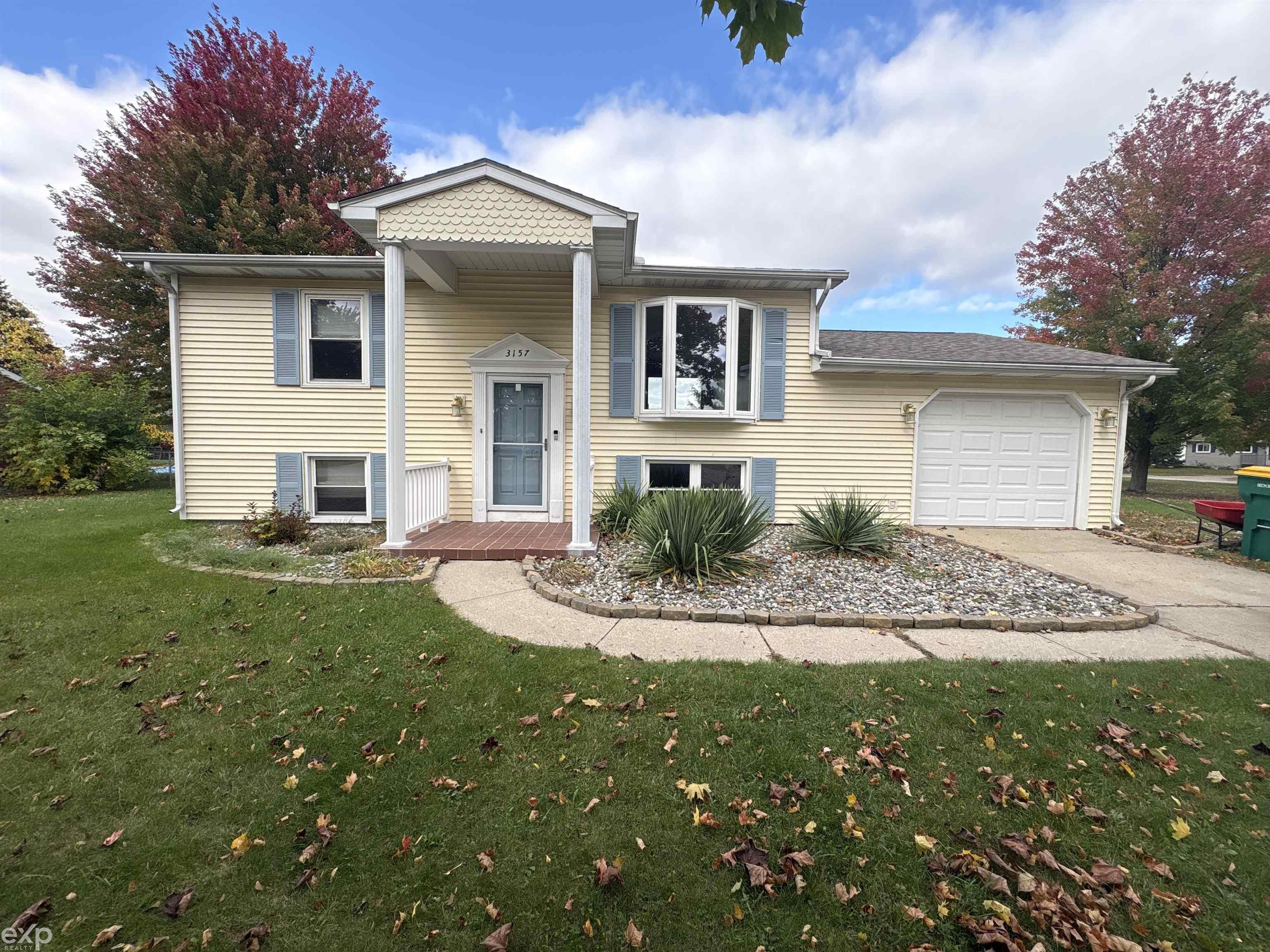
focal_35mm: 14
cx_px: 635
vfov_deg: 85.7
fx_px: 514
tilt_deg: -2.9
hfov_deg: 102.1
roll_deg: +0.2
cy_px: 476
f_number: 2.2
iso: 50
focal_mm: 2.22
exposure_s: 1/605
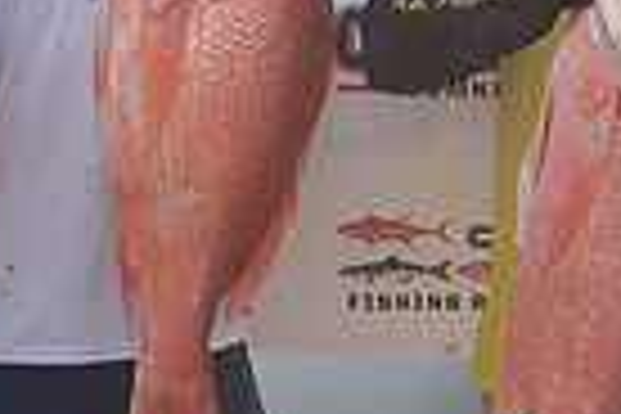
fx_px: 1811
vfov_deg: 13.0
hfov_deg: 19.3
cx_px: 454
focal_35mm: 105
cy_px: 56
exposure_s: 1/320
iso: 250
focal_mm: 25
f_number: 9
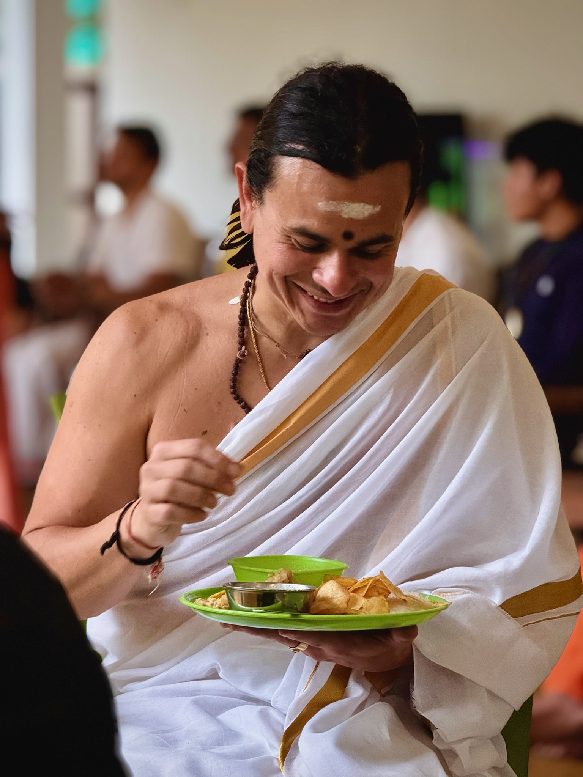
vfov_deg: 16.4
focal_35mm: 120
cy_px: 388
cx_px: 292
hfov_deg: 12.3
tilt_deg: -5.3
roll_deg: -1.3
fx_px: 2695
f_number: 2.8
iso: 250
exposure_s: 1/100
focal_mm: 15.66
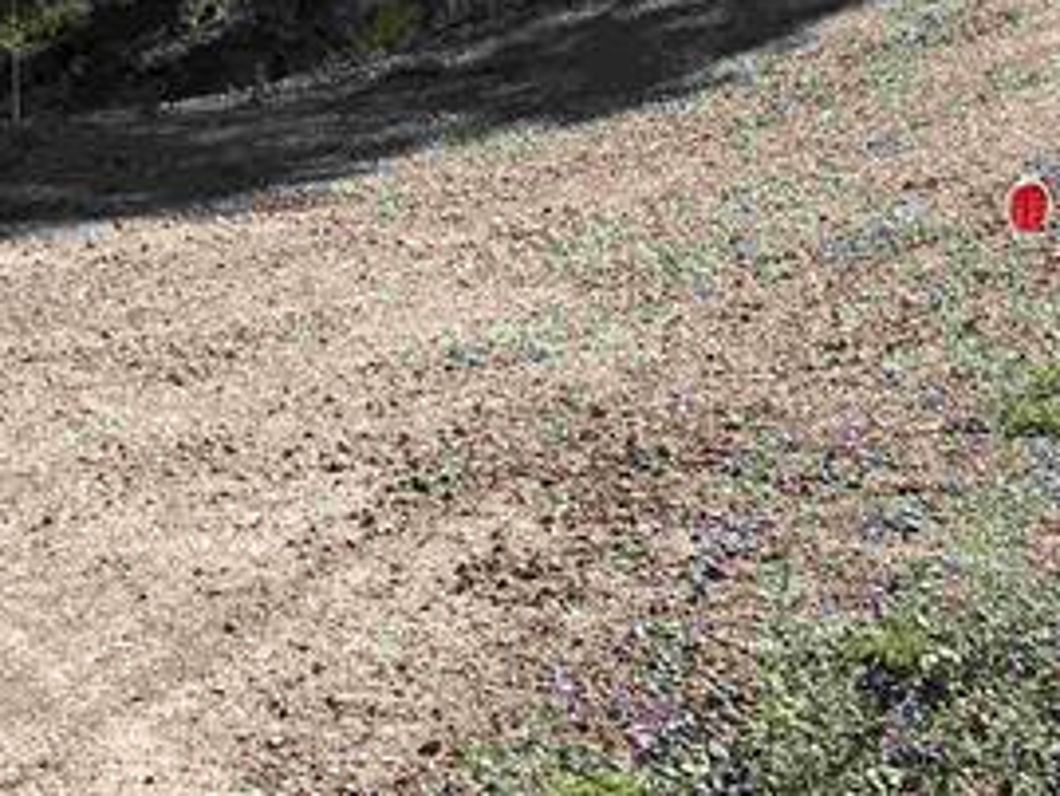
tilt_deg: -8.4
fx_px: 3033
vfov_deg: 15.0
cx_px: 504
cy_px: 366
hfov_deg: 19.8
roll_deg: -2.0
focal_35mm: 99
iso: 50
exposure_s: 1/1848
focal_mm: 5.96
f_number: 1.6
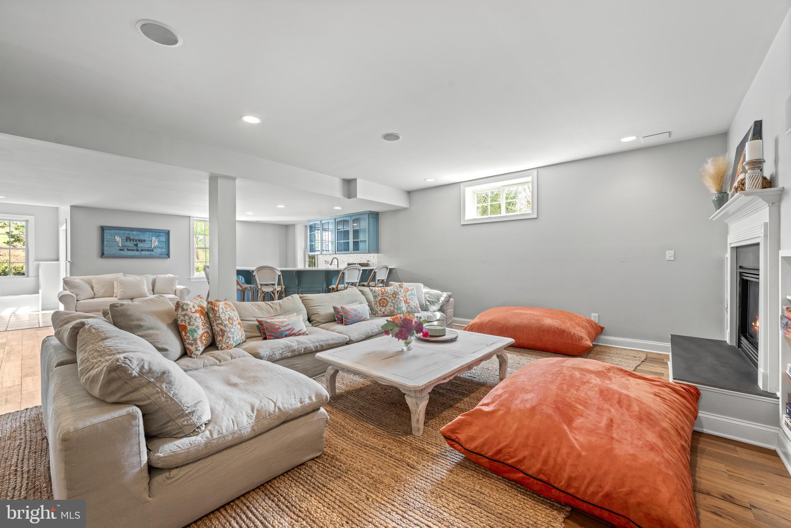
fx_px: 308
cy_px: 264
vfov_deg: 81.2
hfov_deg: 104.3
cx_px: 396
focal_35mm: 14
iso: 640
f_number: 7.1
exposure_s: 1/8
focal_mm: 14
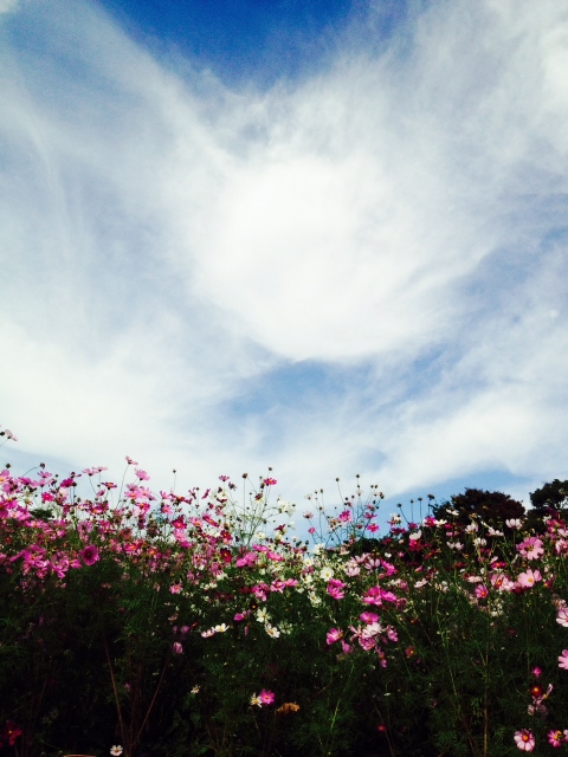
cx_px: 284
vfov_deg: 52.6
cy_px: 378
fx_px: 766
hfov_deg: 40.7
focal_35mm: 35
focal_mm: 4.28
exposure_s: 1/3460
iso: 50
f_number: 2.4
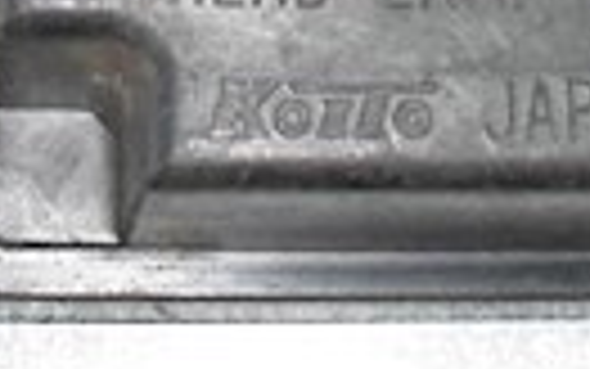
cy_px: -576
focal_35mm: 197
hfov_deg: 10.6
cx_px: 230
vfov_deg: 6.3
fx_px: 3169
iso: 200
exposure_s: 1/45
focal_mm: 6.3
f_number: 2.8
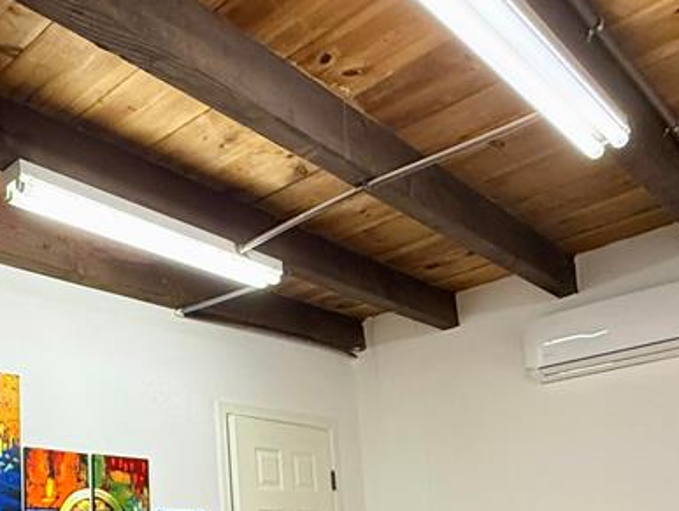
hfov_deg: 48.2
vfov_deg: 34.1
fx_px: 726
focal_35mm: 37
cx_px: 170
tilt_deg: +1.6
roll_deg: +2.8
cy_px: 548
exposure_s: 1/120
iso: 200
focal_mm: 2.22
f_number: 2.2
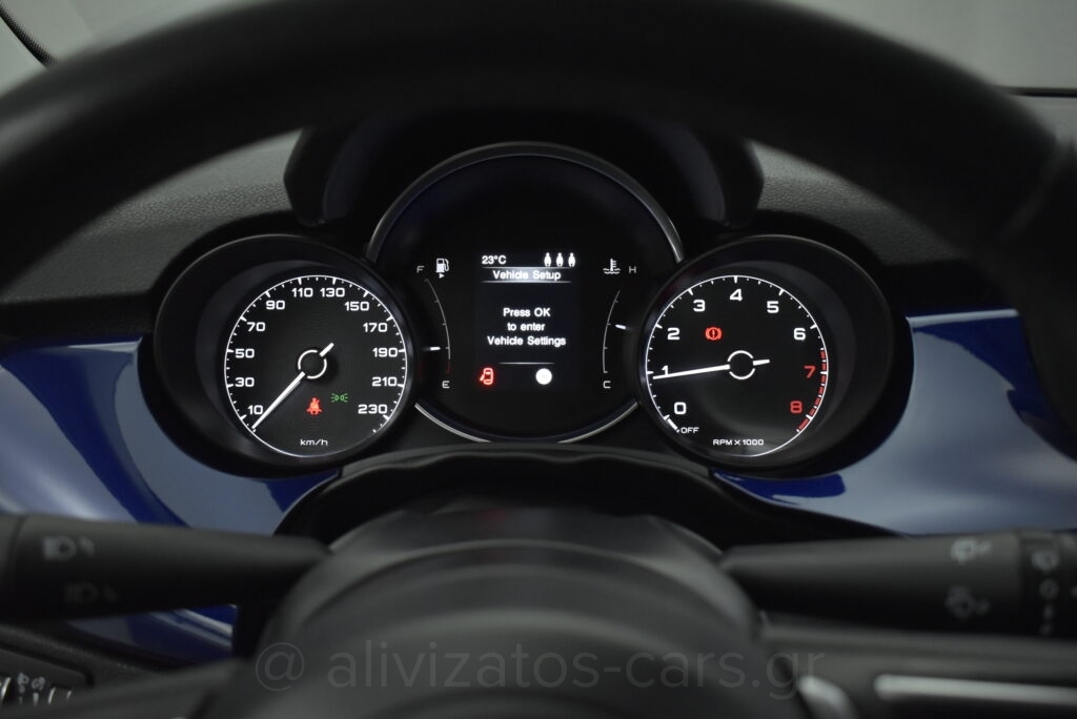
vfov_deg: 36.9
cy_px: 360
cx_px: 538
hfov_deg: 53.1
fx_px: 1078
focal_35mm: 36
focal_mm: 24
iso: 1600
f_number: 3.8
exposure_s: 1/125
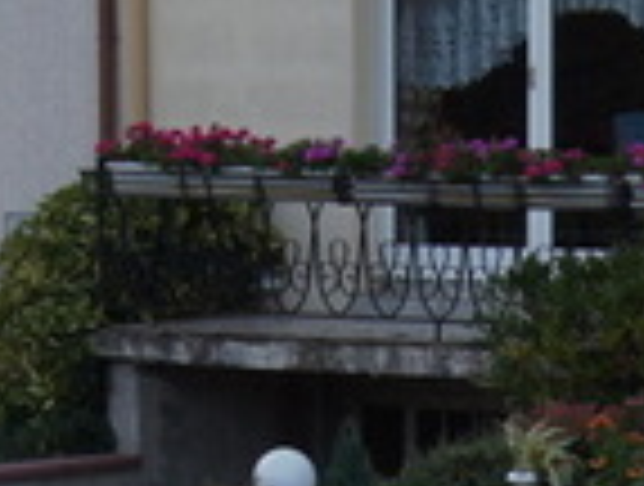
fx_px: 3656
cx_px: 630
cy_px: 830
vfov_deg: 7.4
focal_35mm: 196
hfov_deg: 10.0
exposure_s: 1/80
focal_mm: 26
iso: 100
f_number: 5.6
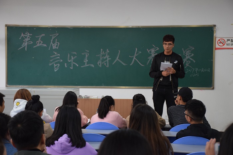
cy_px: 78
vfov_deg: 18.9
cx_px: 116
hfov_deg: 28.1
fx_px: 466
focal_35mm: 72
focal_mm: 48
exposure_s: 1/60
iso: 1100
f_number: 4.5
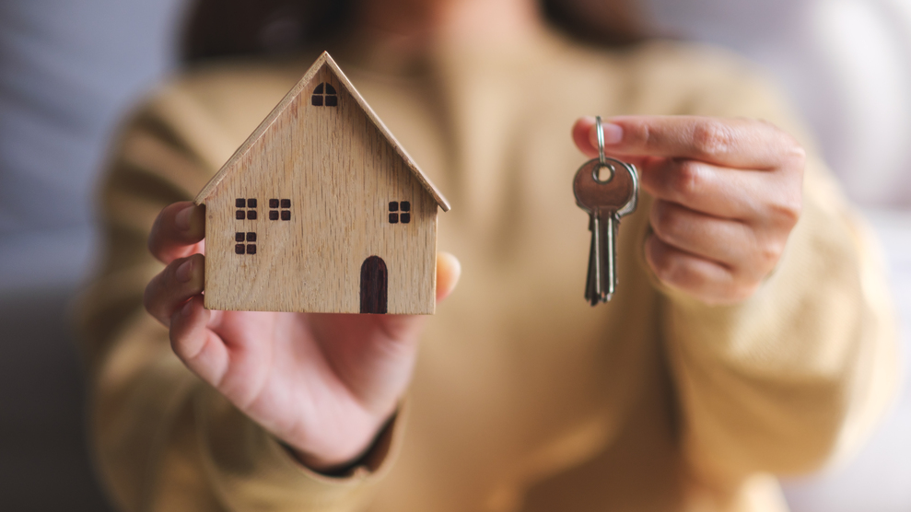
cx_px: 459
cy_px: 230
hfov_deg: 23.9
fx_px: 2150
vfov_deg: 13.6
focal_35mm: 89
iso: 160
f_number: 1.2
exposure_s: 1/480
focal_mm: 56
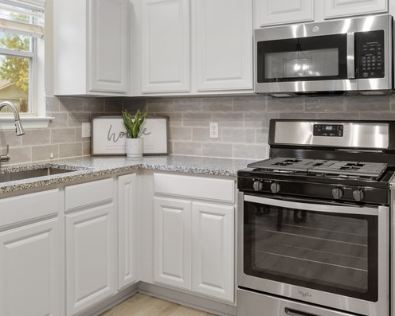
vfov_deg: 39.8
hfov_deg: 48.5
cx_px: 143
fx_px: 433
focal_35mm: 37
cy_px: 111
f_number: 8
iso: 100
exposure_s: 1.6
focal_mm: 18
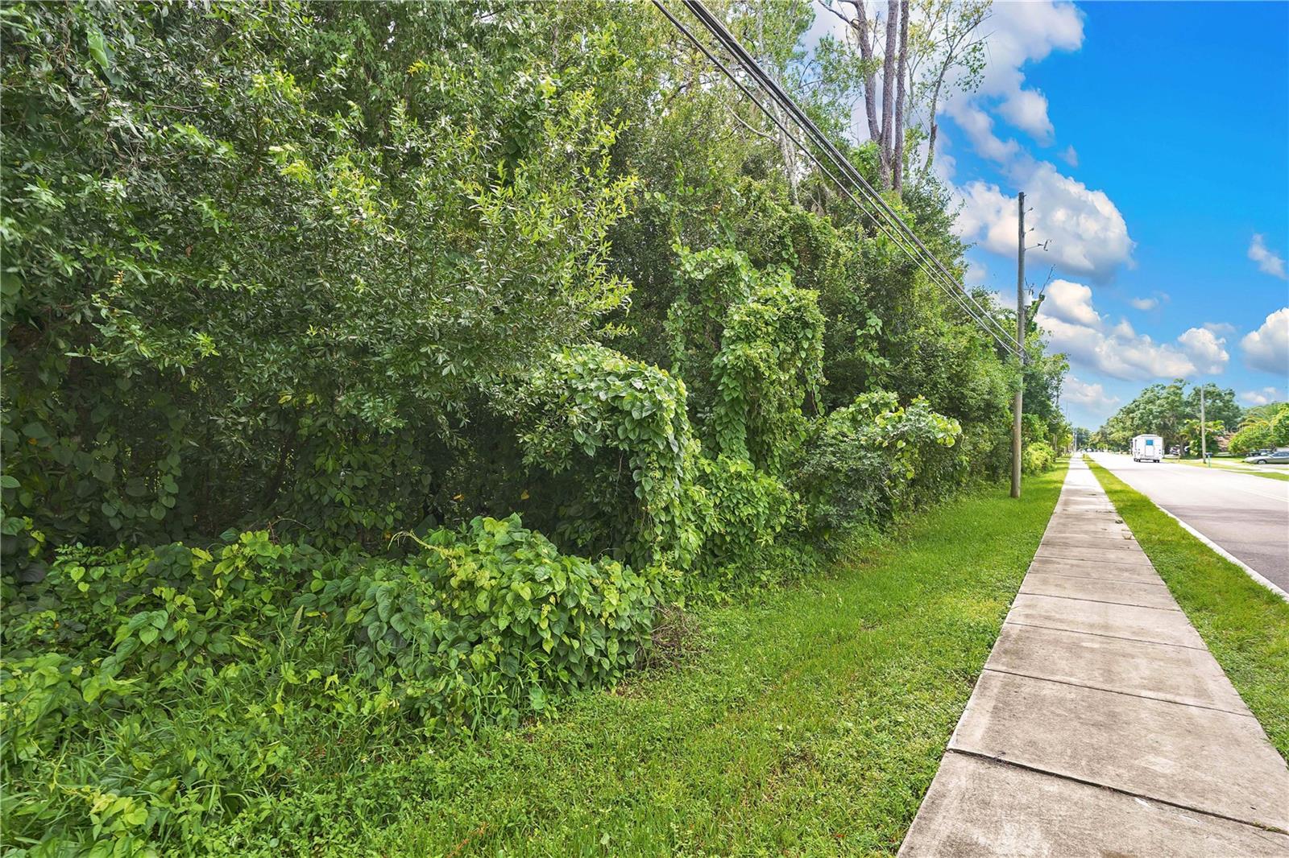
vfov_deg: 70.4
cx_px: 644
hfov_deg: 93.3
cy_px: 429
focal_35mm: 17
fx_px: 609
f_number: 4.5
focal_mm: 17
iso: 100
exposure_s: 1/80
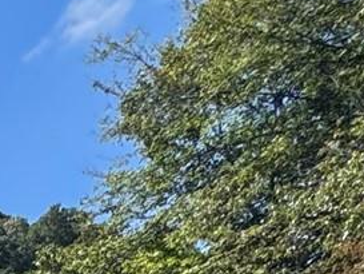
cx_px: -621
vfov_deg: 9.5
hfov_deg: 12.4
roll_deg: -2.6
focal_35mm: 105
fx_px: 1105
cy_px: 920
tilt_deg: -13.2
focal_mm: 2.22
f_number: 2.2
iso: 50
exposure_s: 1/1020
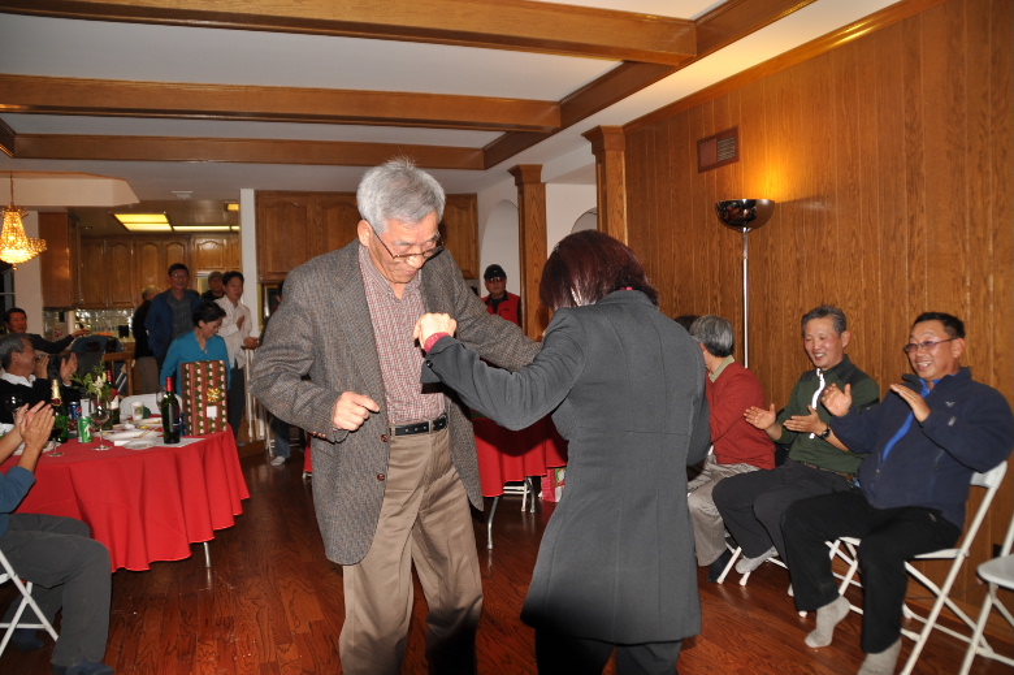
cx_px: 507
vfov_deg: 47.9
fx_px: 760
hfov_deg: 67.4
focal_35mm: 27
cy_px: 338
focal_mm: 18
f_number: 3.5
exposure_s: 1/60
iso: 200
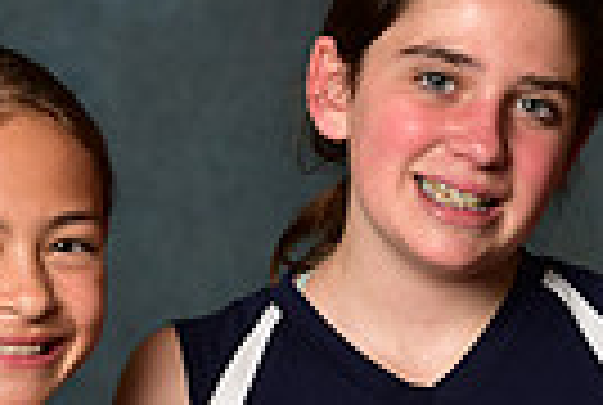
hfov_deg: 3.2
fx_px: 10861
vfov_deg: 2.1
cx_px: 526
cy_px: 538
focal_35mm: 647
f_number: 4.5
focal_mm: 150
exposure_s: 1/200
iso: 200
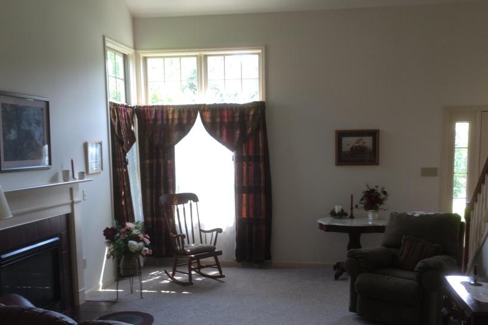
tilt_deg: -5.9
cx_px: 258
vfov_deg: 34.8
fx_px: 515
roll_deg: +0.6
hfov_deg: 50.7
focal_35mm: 38
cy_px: 213
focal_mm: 4.15
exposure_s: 1/40
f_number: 2.2
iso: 32
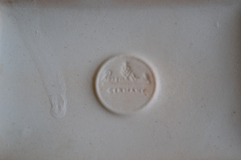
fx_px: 552
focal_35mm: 82
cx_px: 120
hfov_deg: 24.6
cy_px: 80
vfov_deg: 16.6
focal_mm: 55
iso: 400
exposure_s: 1/50
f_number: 5.6
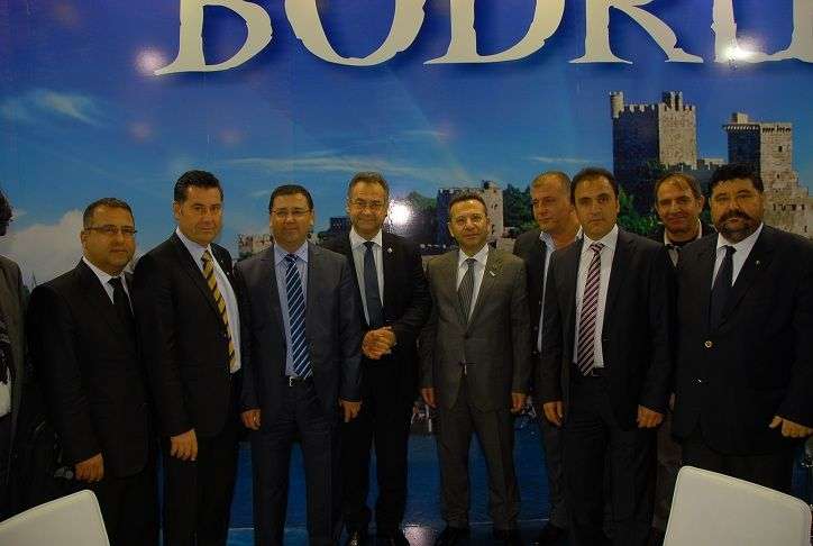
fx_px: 611
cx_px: 406
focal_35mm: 27
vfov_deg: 48.1
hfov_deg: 67.3
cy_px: 273
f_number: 4
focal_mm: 18
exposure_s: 1/60
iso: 100
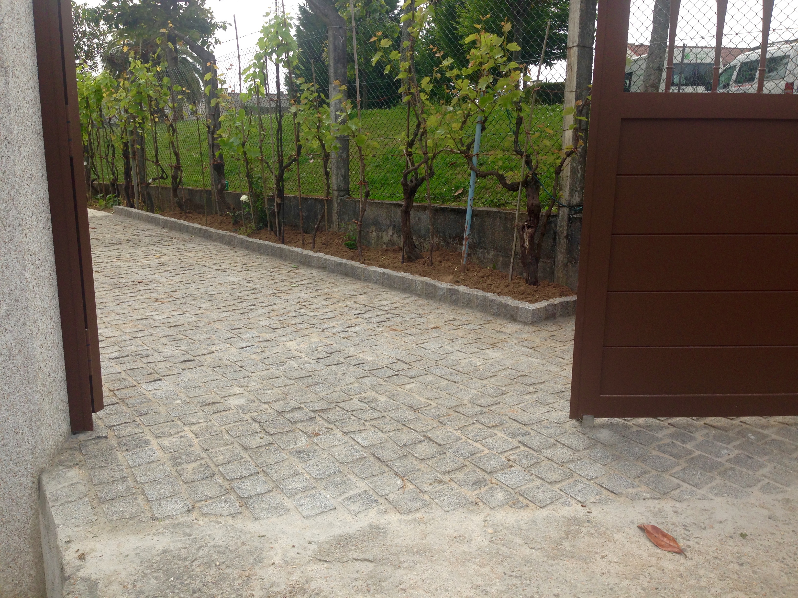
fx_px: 761
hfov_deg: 55.4
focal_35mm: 33
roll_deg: +0.9
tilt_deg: -11.5
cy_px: 299
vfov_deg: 42.9
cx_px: 399
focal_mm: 4.12
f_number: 2.4
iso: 50
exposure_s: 1/686
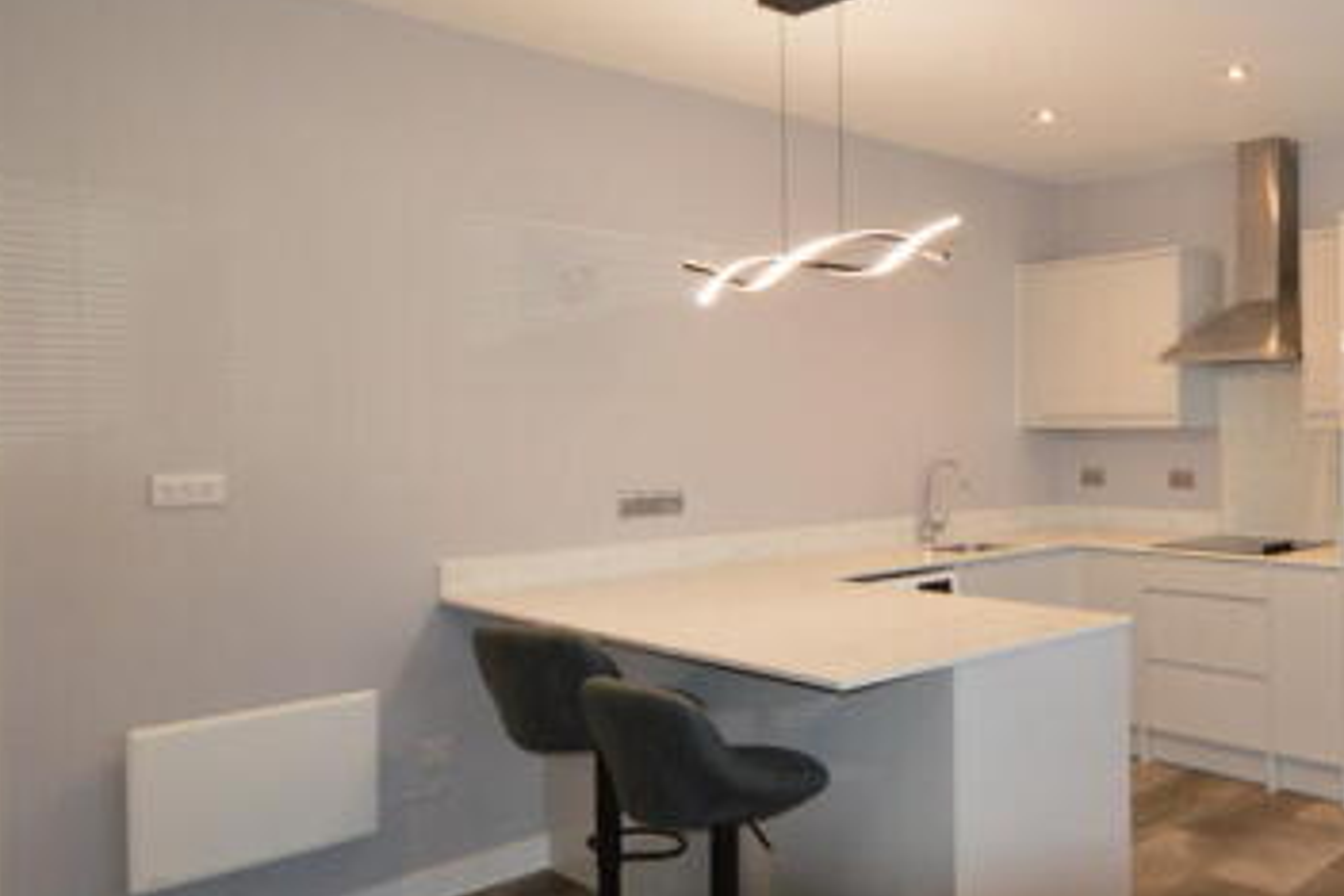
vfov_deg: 46.4
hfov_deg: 57.7
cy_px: 452
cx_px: 1168
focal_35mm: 28
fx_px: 1045
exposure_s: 1/60
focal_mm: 10
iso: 450
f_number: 3.5
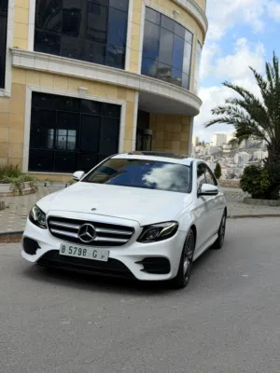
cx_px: 140
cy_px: 186
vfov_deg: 39.7
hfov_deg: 30.3
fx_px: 518
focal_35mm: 48
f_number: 1.78
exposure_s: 1/2273
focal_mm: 6.76
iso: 64
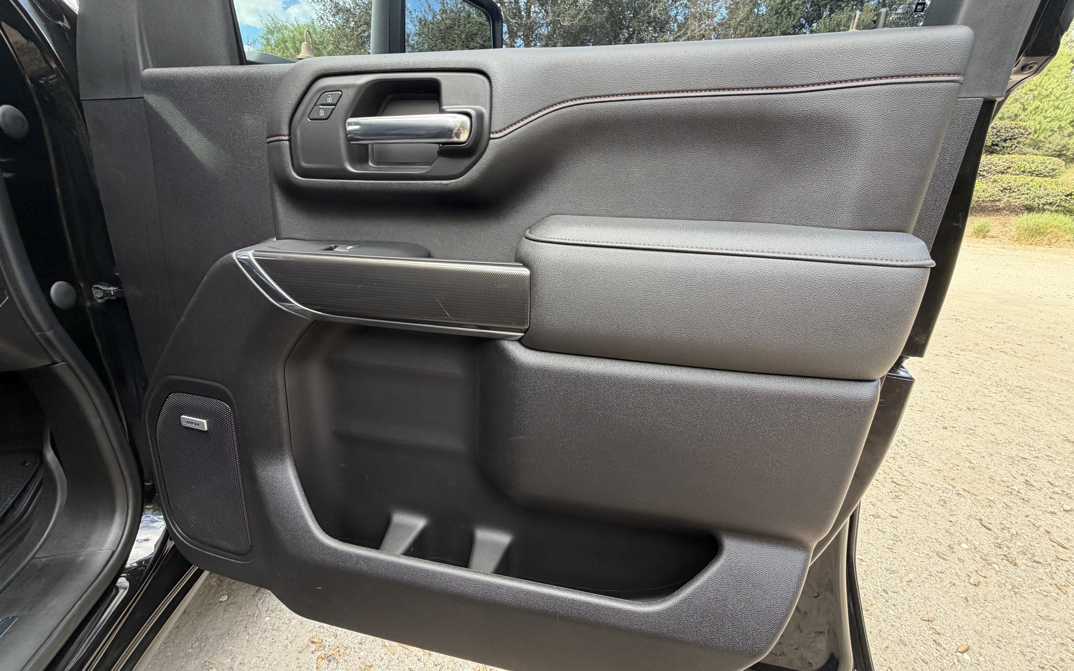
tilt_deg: -17.3
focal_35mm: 15
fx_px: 439
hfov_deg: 101.5
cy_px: 306
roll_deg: -3.3
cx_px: 537
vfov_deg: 74.6
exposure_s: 1/121
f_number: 2.2
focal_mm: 2.22
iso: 125
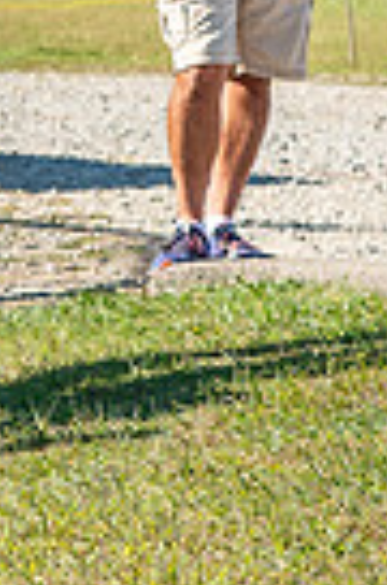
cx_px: -790
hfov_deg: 3.1
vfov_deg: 4.7
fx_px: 7115
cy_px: -112
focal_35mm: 439
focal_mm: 78
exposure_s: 1/1250
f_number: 5.6
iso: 360
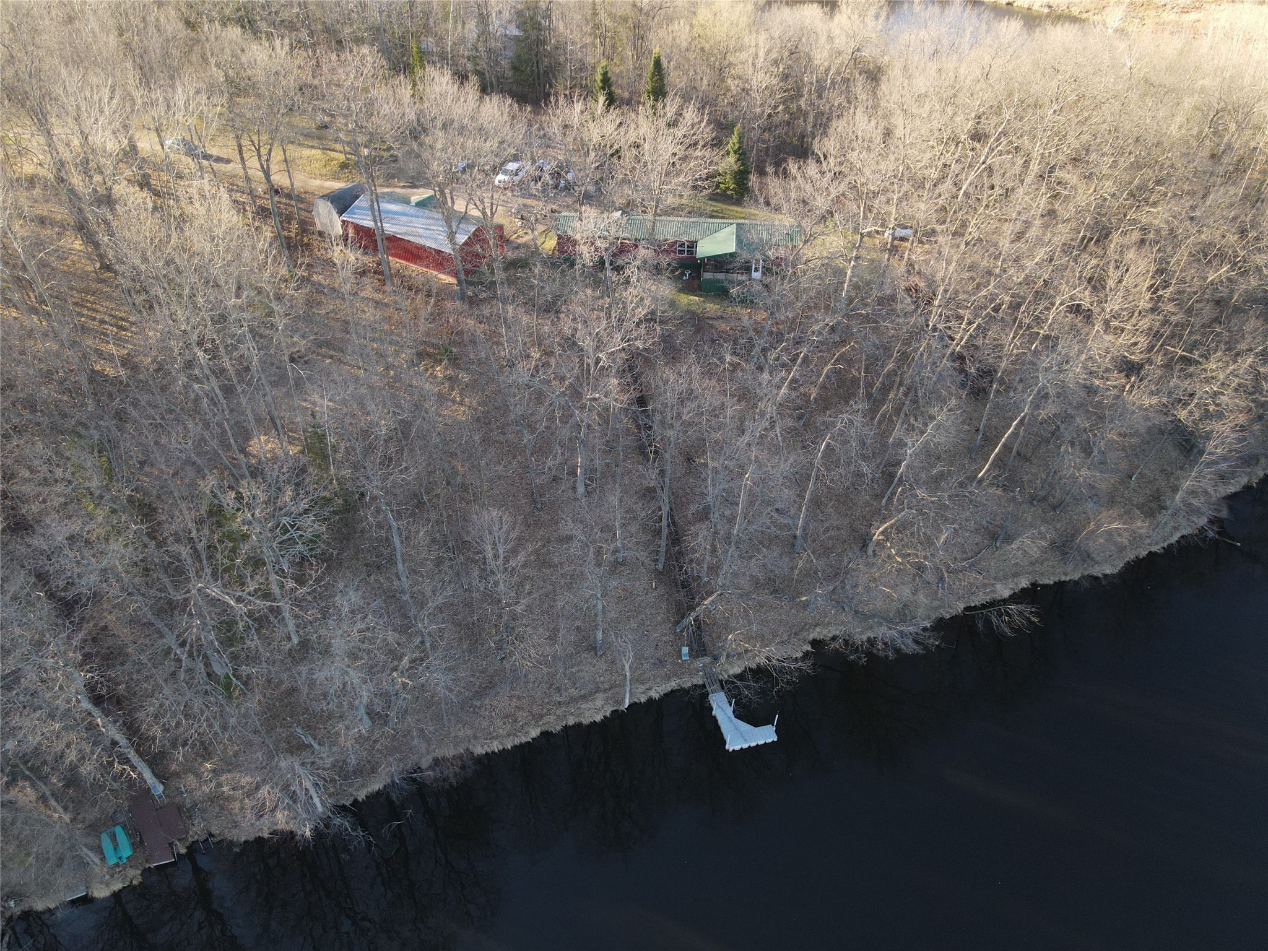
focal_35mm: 24
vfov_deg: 56.8
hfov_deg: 71.6
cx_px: 634
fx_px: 879
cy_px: 476
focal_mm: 4.5
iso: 380
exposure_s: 1/15
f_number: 2.8
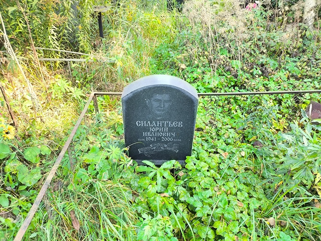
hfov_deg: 38.2
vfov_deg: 29.1
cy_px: 120
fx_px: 464
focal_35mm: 50
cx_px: 160
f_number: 1.7
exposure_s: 1/60
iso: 125
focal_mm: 4.71
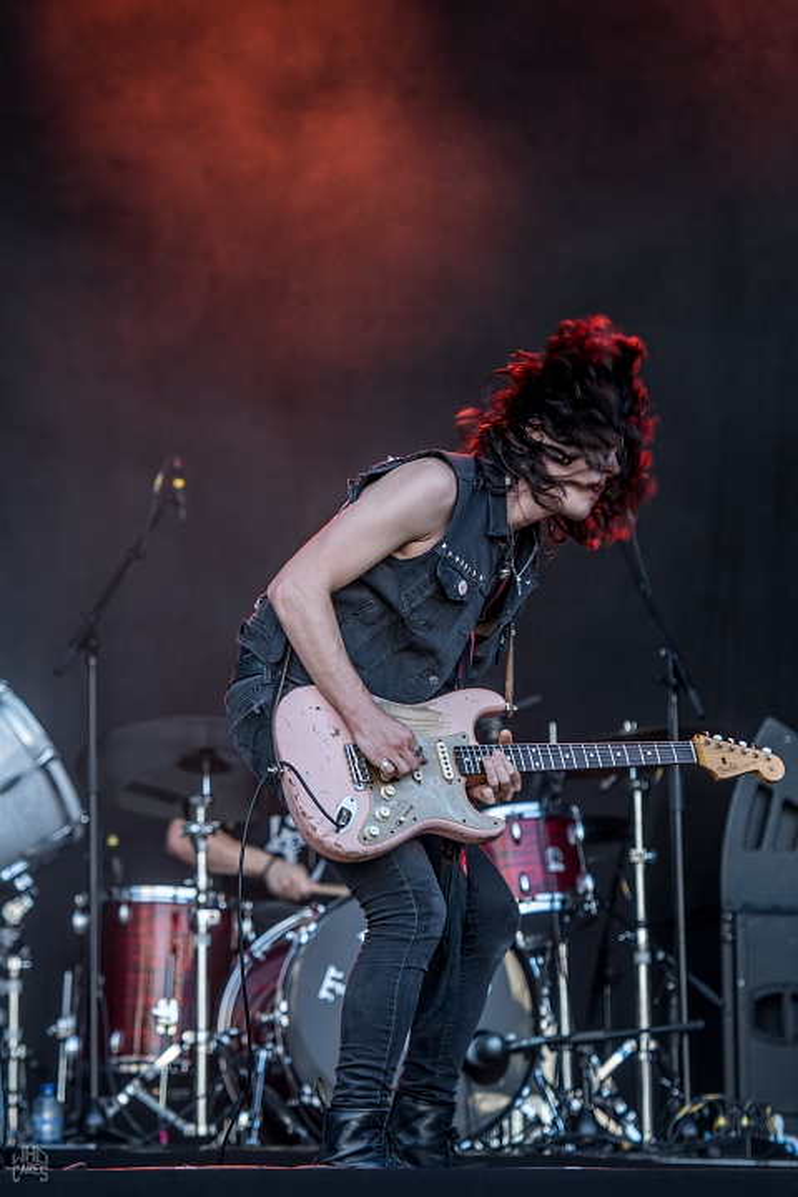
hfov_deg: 7.0
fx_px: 6483
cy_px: 598
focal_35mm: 195
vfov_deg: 10.5
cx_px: 399
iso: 100
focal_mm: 130
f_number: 2.8
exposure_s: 1/100
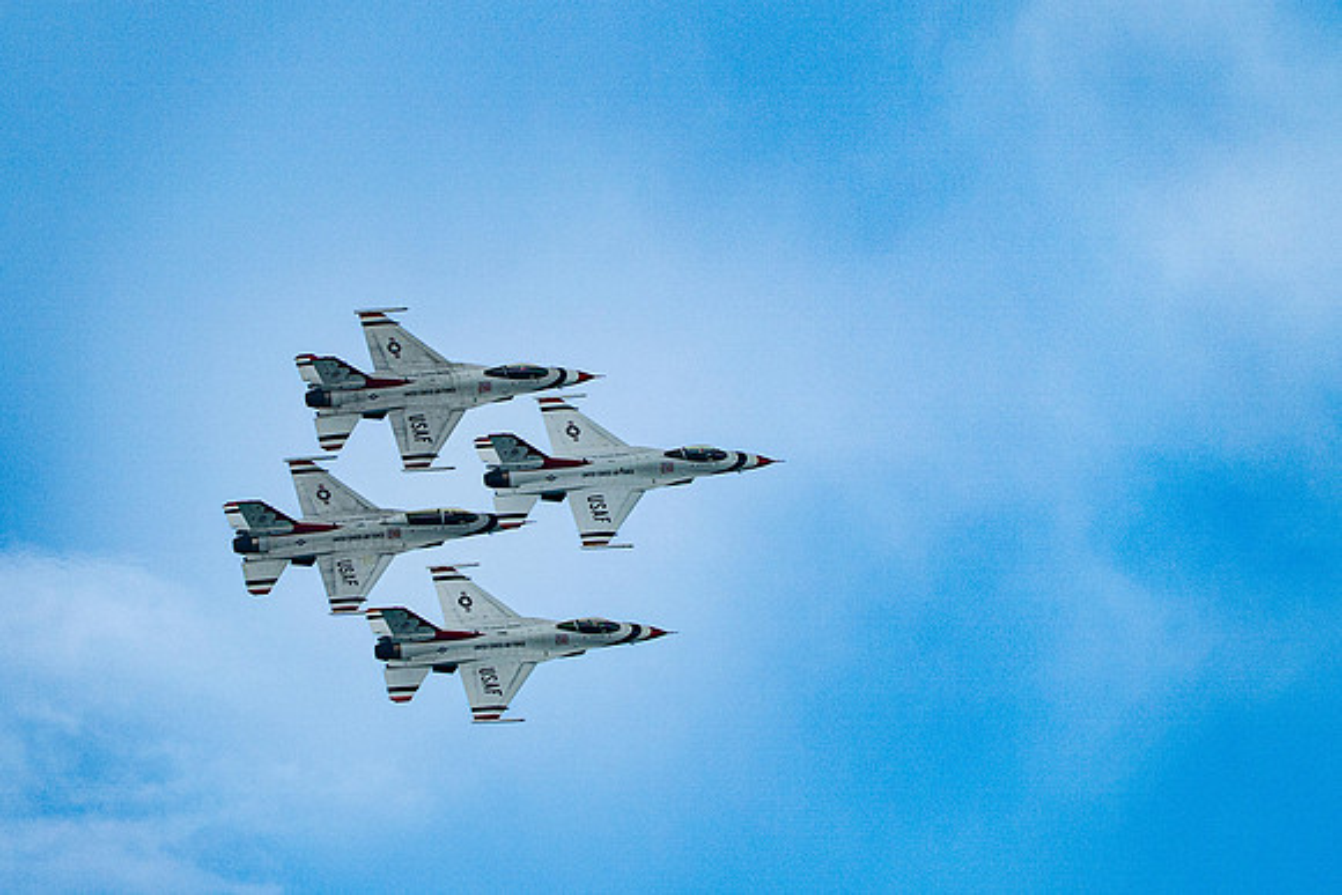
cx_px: 650
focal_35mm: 661
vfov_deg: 2.1
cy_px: 477
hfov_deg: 3.1
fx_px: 24639
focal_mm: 400
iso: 640
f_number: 9
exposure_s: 1/1250
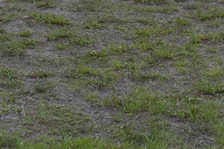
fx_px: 1163
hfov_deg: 10.7
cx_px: 300
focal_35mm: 187
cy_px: -108
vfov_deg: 7.2
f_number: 8
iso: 100
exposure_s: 1/200
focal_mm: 32
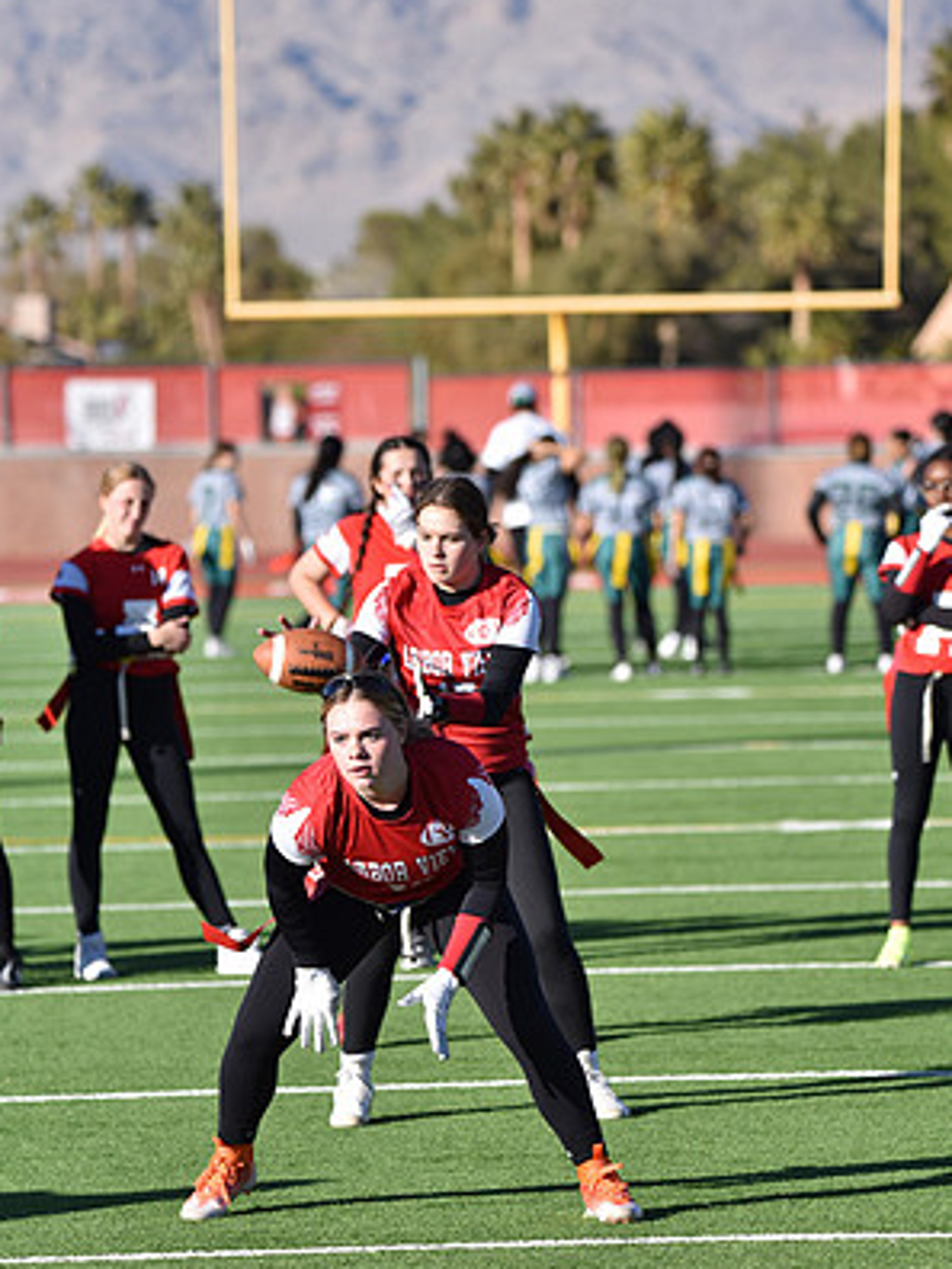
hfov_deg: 5.7
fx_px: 9607
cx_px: 474
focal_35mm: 262
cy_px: 625
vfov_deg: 7.6
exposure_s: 1/1000
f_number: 5.3
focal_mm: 240
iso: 200
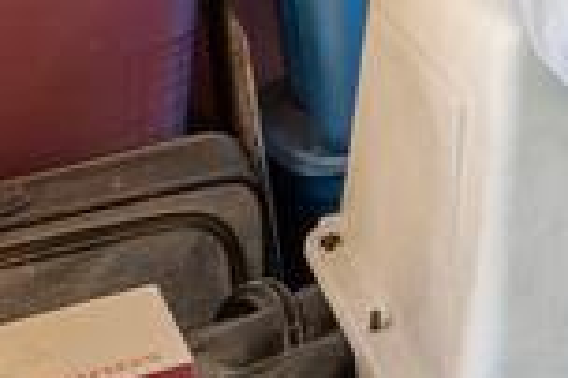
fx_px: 1592
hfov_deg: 15.1
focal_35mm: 101
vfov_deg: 11.6
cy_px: -462
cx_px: 1226
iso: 100
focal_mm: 10
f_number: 9
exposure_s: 1
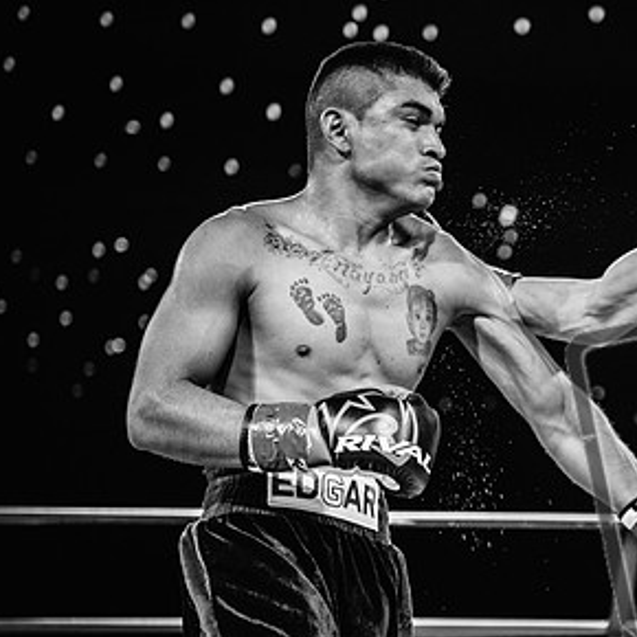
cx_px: 571
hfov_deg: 13.8
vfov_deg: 13.9
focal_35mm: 125
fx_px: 2602
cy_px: 370
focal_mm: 70
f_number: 2.8
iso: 2000
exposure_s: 1/1000
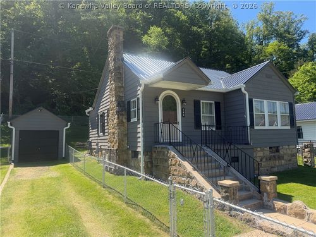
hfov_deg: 71.6
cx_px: 158
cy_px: 118
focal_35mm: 24
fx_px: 219
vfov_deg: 56.8
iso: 100
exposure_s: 1/2299
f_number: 1.78
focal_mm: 6.76
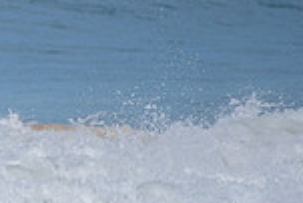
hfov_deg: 1.1
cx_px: -247
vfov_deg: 0.7
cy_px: 172
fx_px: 16217
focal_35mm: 1925
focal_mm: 500
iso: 250
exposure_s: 1/2500
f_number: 6.3
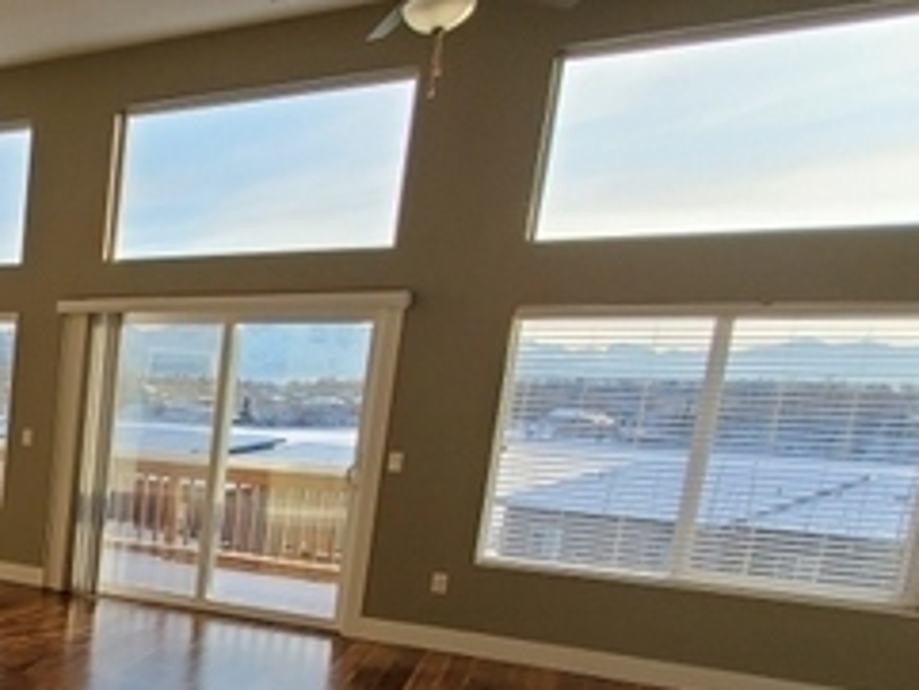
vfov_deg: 38.2
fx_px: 956
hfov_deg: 37.3
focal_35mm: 36
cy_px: 557
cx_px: -212
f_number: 2.2
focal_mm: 1.8
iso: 64
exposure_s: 1/112
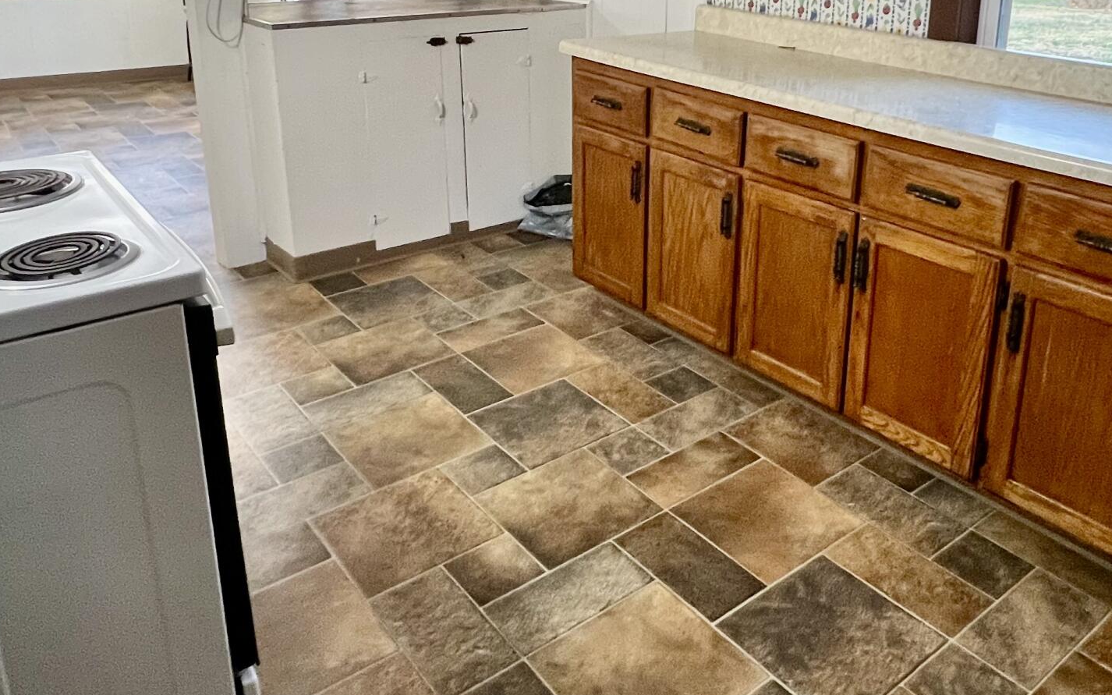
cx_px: 676
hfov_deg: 64.0
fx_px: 879
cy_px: 174
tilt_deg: -17.9
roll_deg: -0.3
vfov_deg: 41.9
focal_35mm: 29
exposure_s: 1/60
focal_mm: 1.57
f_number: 1.8
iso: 320
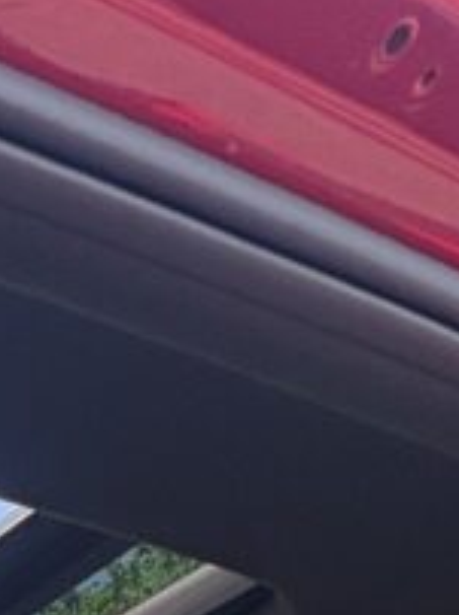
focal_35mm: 71
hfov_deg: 16.1
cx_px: -456
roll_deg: -1.4
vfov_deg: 16.7
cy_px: 1355
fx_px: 1258
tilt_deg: +2.6
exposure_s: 1/164
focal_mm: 2.22
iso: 40
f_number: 2.2
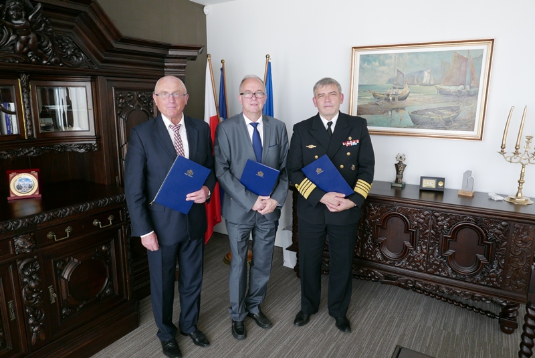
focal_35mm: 24
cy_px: 179
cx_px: 268
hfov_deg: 73.7
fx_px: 357
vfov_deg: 53.2
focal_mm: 10.9
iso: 250
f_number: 1.7
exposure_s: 1/60
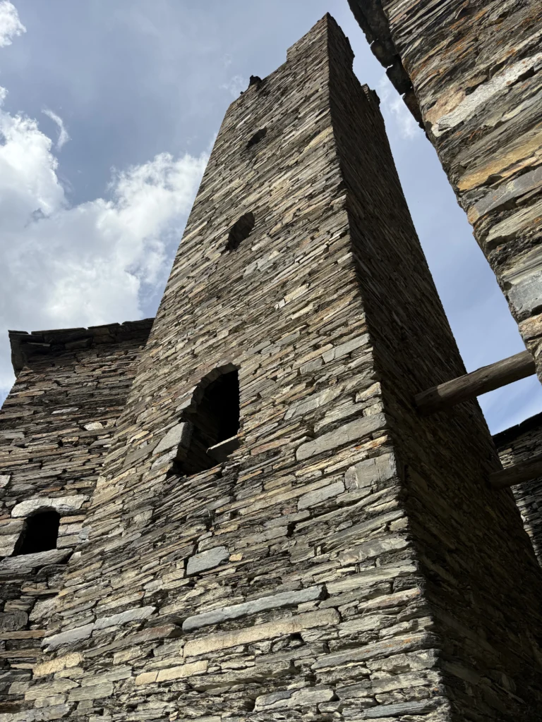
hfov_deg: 56.8
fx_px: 501
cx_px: 271
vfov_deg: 71.6
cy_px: 361
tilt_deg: +44.8
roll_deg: +0.3
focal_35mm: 24
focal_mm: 6.76
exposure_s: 1/5319
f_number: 1.78
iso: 80
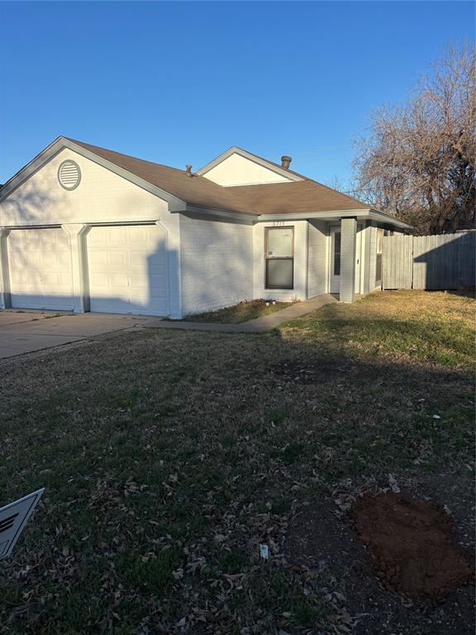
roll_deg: +0.6
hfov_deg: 53.1
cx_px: 238
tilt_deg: -9.2
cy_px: 318
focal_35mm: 26
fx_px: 477
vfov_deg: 67.3
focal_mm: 5.96
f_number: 1.6
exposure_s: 1/3937
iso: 50
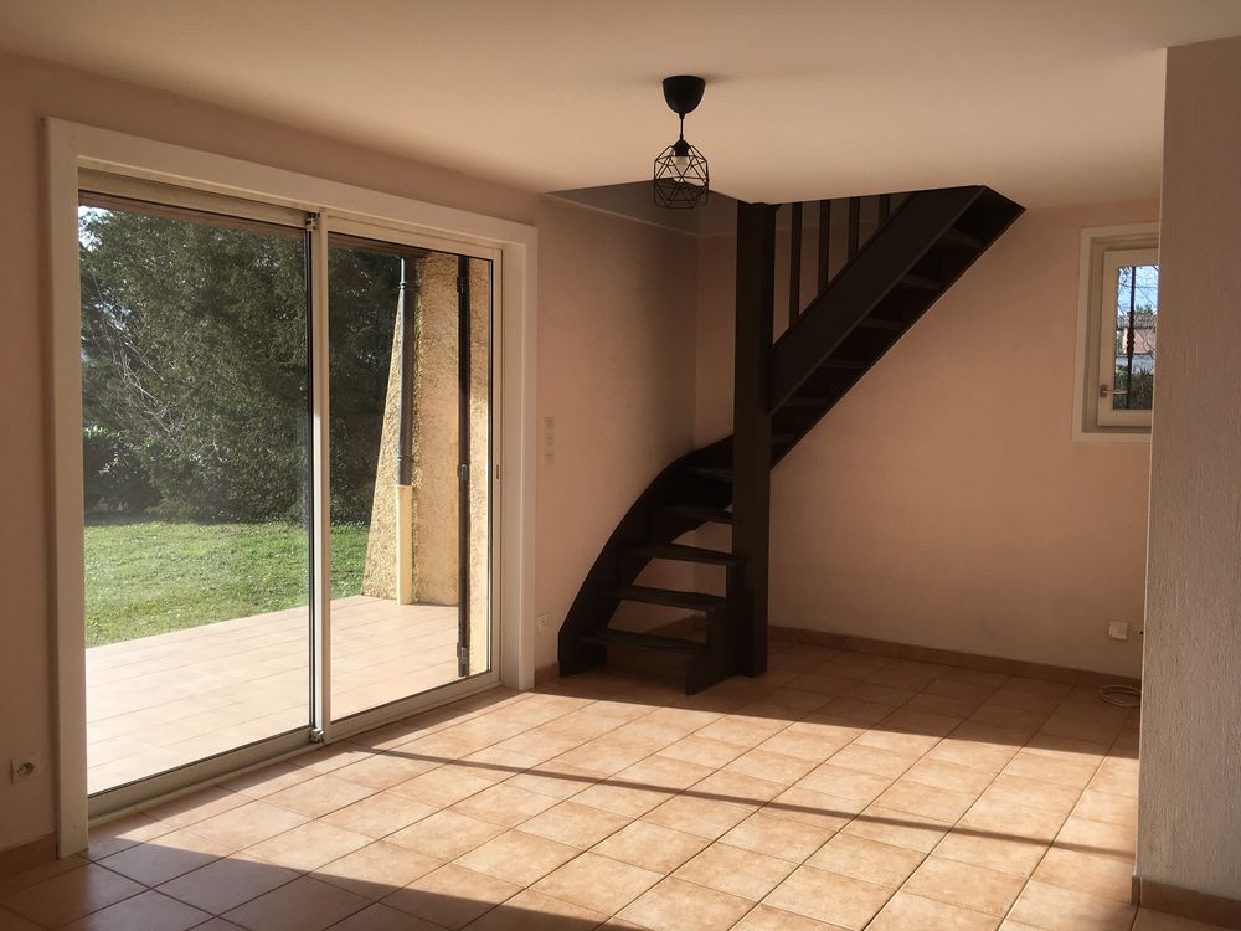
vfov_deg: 48.2
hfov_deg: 61.7
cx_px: 620
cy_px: 466
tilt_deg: -3.2
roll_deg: -1.5
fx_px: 1040
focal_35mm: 29
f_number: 2.2
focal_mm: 4.15
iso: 25
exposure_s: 1/516
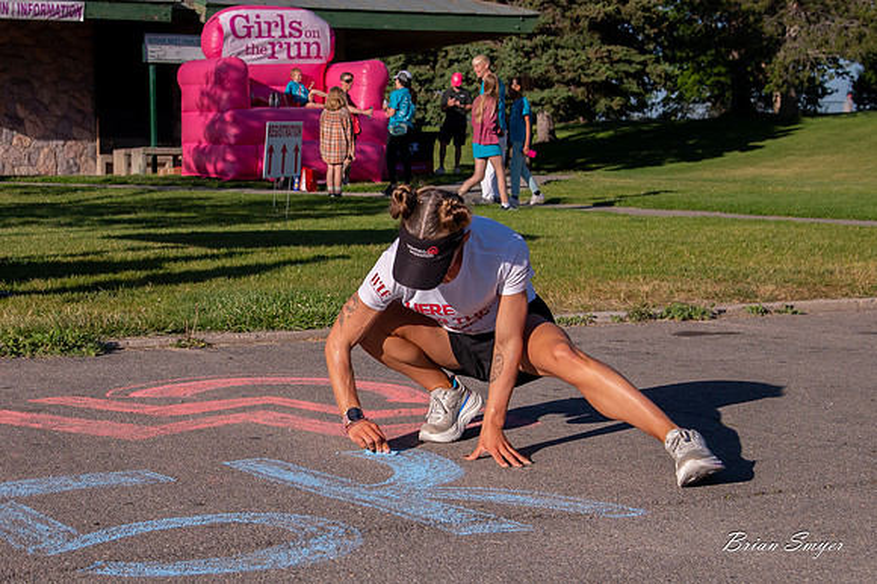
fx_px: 1761
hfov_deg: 27.7
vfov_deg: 18.8
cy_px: 337
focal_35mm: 72
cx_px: 256
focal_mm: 46
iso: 500
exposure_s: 1/3200
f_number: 7.1
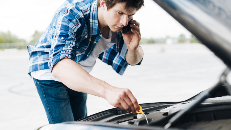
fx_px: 325
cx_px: 116
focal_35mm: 53
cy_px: 57
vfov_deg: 22.6
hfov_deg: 39.2
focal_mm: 50
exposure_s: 1/200
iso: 250
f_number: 2.8
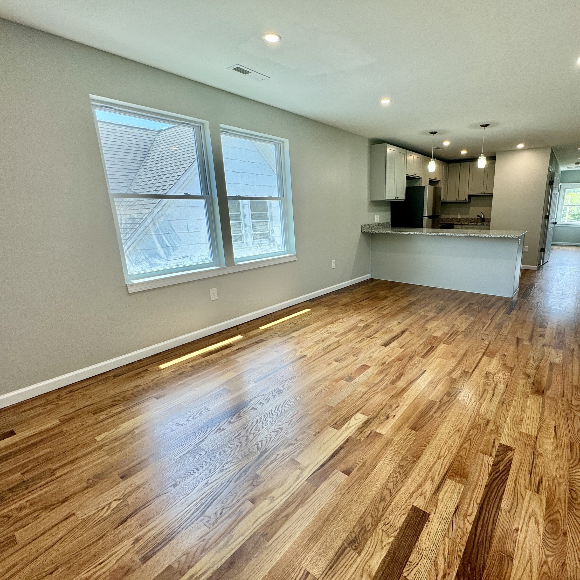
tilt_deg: -14.4
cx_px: 357
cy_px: 286
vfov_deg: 84.0
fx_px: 322
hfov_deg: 82.6
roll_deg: +0.5
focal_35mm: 17
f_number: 2.2
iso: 80
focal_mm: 2.22
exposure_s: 1/120
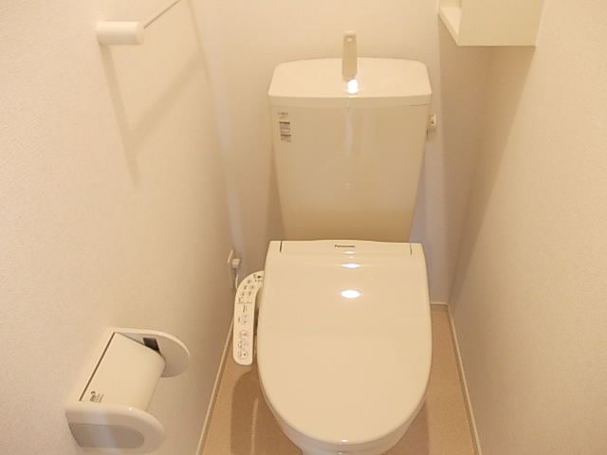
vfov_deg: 49.7
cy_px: 228
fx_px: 491
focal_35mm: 28
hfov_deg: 63.4
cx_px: 304
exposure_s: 1/13
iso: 200
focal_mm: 4
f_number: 2.7
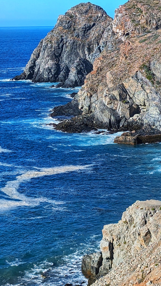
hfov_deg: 13.5
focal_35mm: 89
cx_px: 132
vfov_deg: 23.9
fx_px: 676
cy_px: 159
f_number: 1.68
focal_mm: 6.9
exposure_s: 1/1359
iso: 21
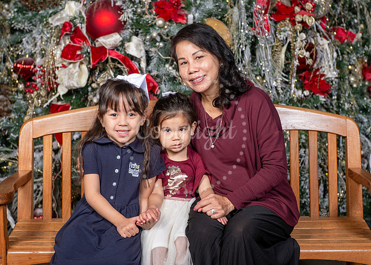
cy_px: 126
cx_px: 184
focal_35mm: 72
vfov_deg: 19.9
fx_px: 755
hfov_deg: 27.6
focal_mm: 65
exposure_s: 1/125
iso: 160
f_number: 7.1
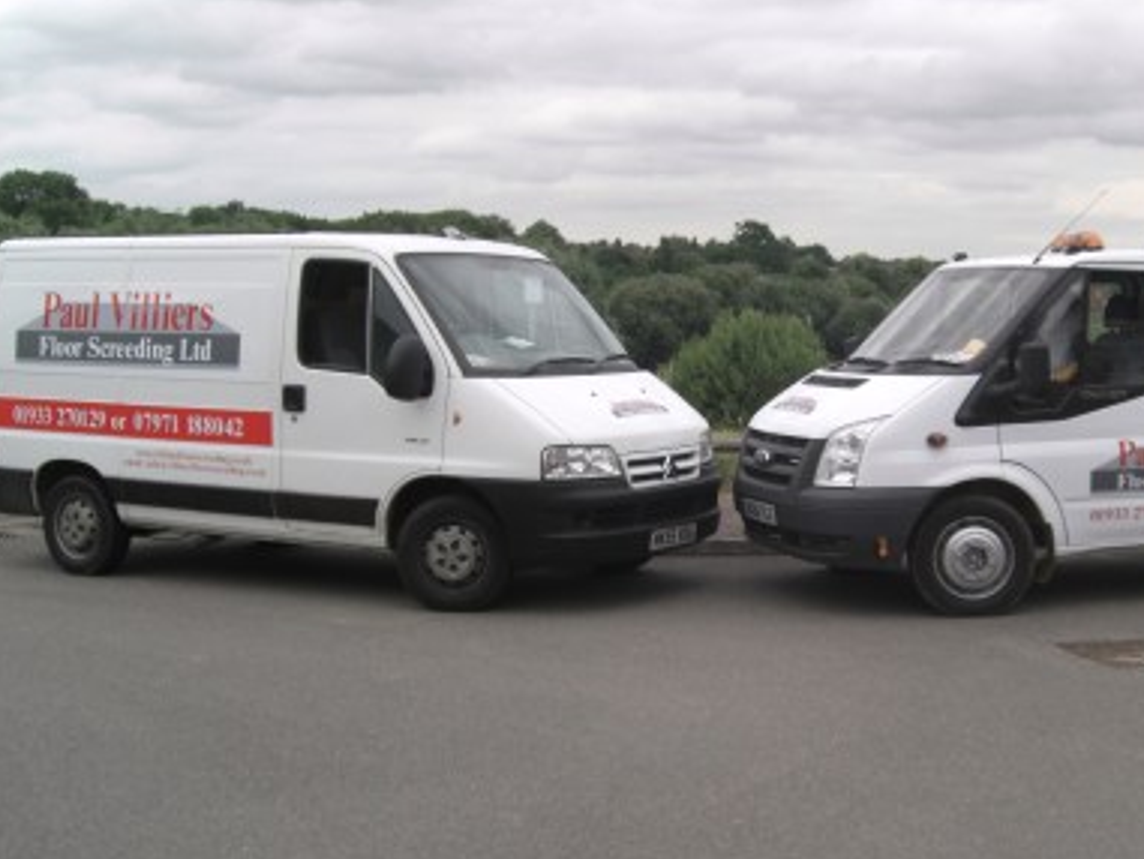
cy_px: 487
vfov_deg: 28.5
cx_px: 754
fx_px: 1686
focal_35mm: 51
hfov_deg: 37.1
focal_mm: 7.9
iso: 80
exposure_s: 1/400
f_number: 4
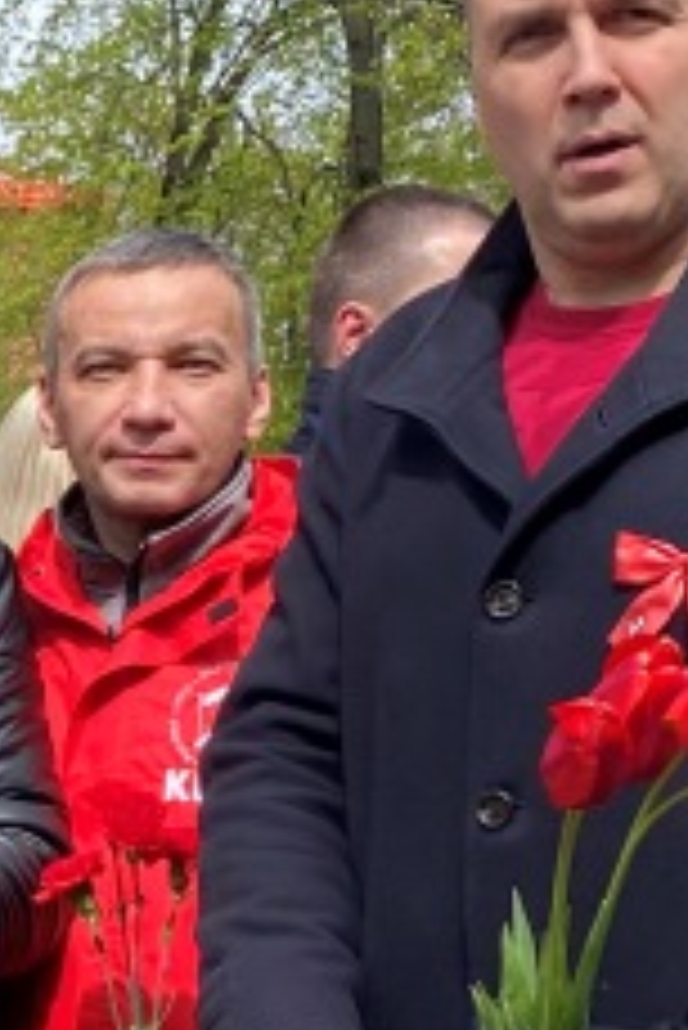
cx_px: -504
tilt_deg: -4.4
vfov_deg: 16.6
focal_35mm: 121
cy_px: 972
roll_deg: -0.4
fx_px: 3463
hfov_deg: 10.7
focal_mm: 4.25
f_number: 1.8
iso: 32
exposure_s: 1/1182
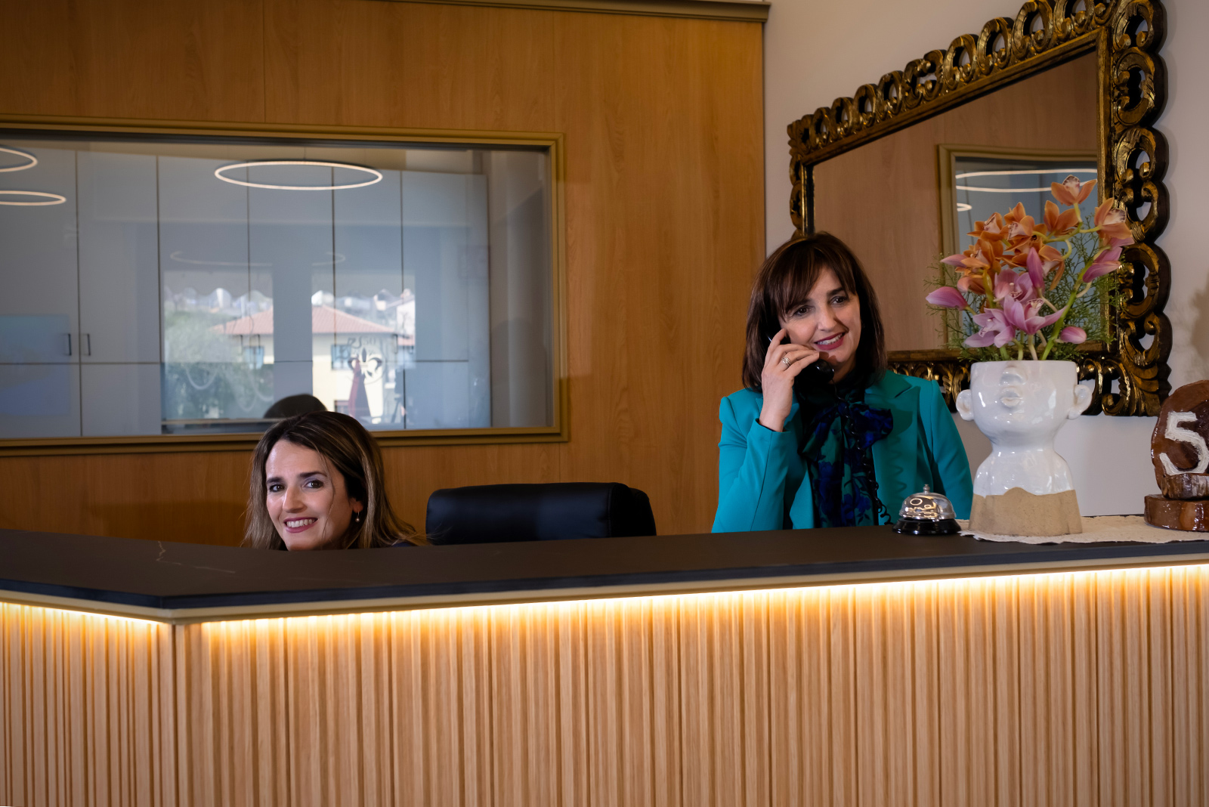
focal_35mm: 35
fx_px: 1176
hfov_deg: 54.4
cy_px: 404
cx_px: 604
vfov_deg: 37.9
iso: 320
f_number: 4
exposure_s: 1/125
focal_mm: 23
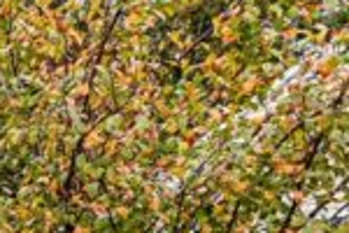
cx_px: -433
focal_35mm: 80
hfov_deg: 16.1
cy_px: 326
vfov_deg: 15.9
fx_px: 775
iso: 200
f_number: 8
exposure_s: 1/25
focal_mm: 15
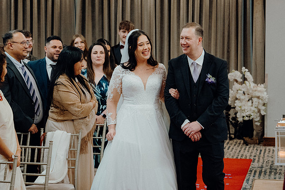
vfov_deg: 13.0
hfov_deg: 19.5
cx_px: 142
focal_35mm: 105
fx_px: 831
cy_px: 95
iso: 5000
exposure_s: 1/200
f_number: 3.5
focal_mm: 70
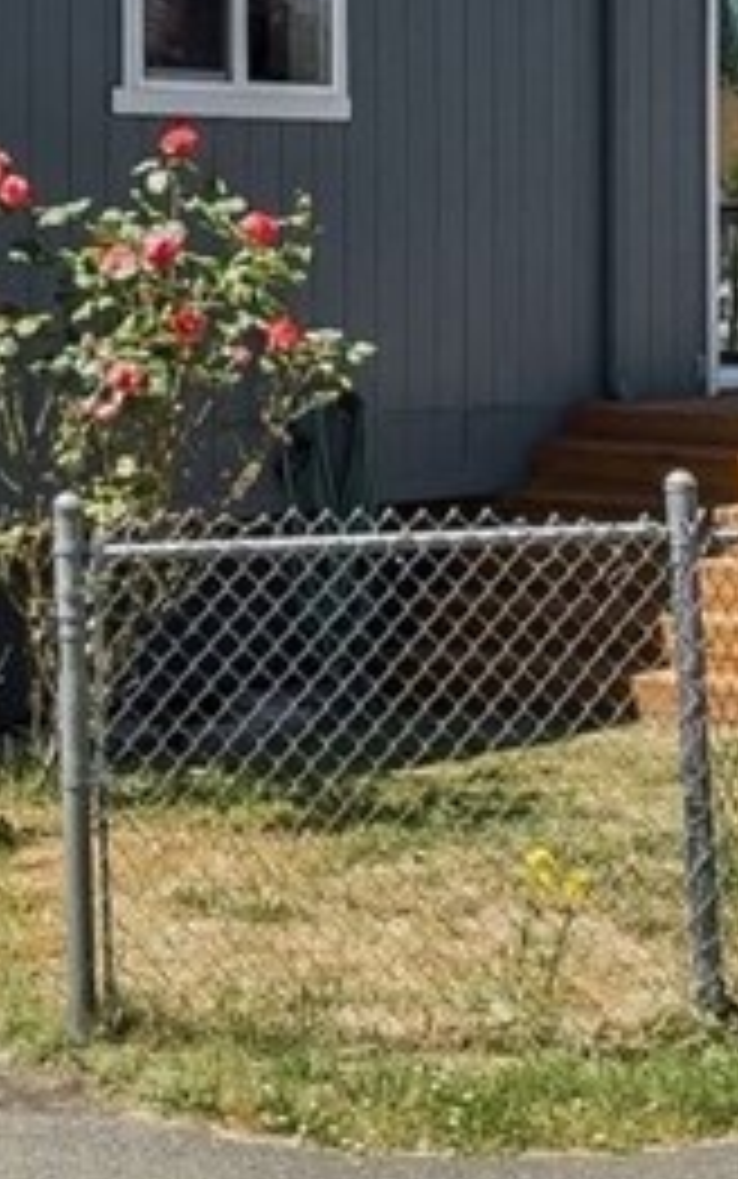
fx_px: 3182
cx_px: -295
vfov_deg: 20.7
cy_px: 236
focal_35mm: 99
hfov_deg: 12.7
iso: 100
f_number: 9
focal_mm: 10
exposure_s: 1/100
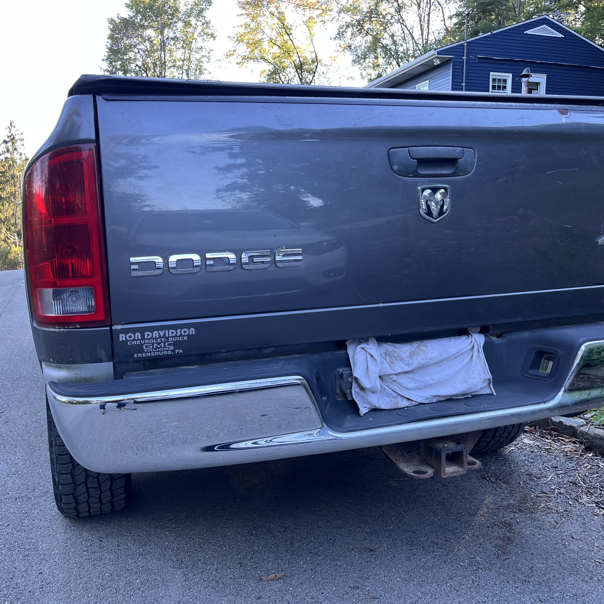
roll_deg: -0.4
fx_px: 612
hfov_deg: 52.5
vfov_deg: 52.5
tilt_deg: -7.6
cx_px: 289
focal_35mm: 31
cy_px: 305
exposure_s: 1/121
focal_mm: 5.1
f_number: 1.6
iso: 50
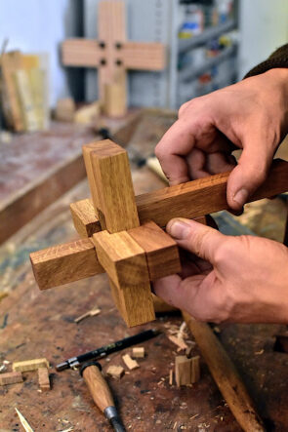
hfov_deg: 25.7
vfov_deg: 37.9
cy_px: 216
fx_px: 630
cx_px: 144
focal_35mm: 52
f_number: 4
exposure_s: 1/250
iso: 4000
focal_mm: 35
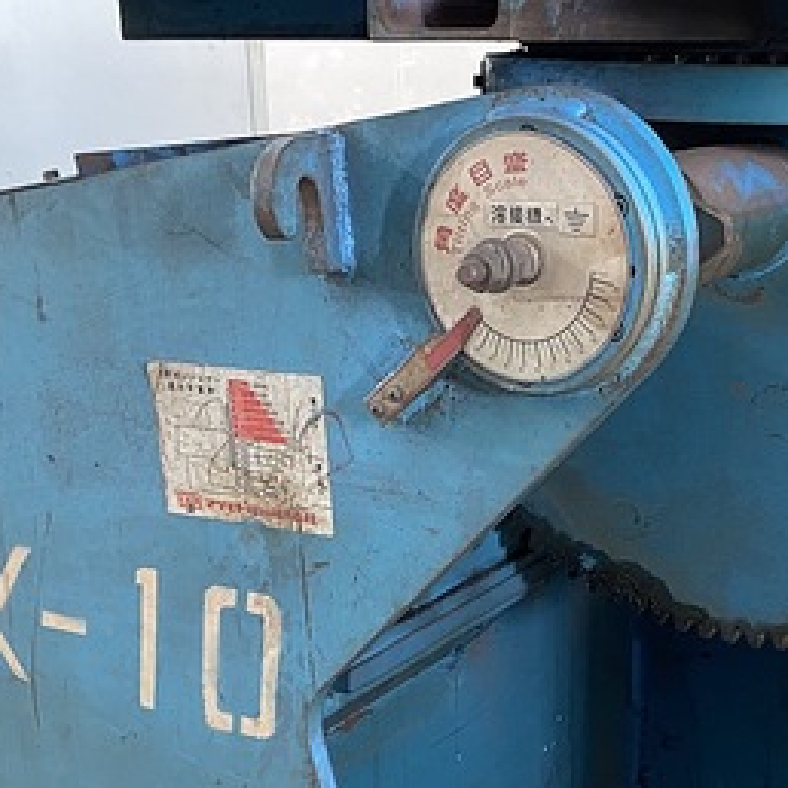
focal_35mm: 57
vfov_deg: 29.4
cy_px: 626
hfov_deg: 29.7
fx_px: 1468
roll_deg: +0.9
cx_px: 568
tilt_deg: -21.0
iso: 640
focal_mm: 4.25
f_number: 1.8
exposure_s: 1/33
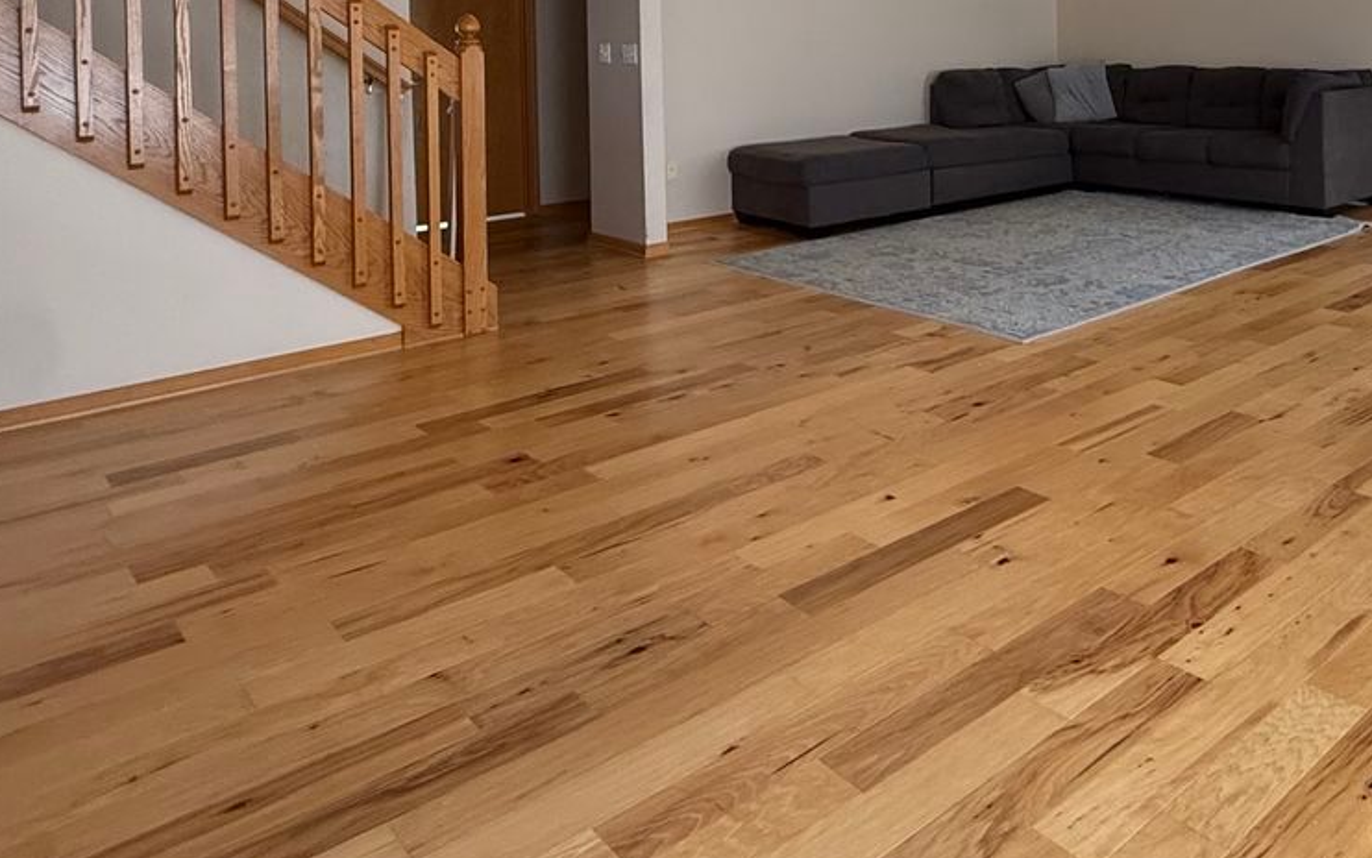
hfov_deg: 59.1
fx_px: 1122
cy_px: 32
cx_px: 1048
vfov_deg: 38.0
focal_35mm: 30
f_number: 2.2
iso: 320
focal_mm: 2.22
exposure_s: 1/120
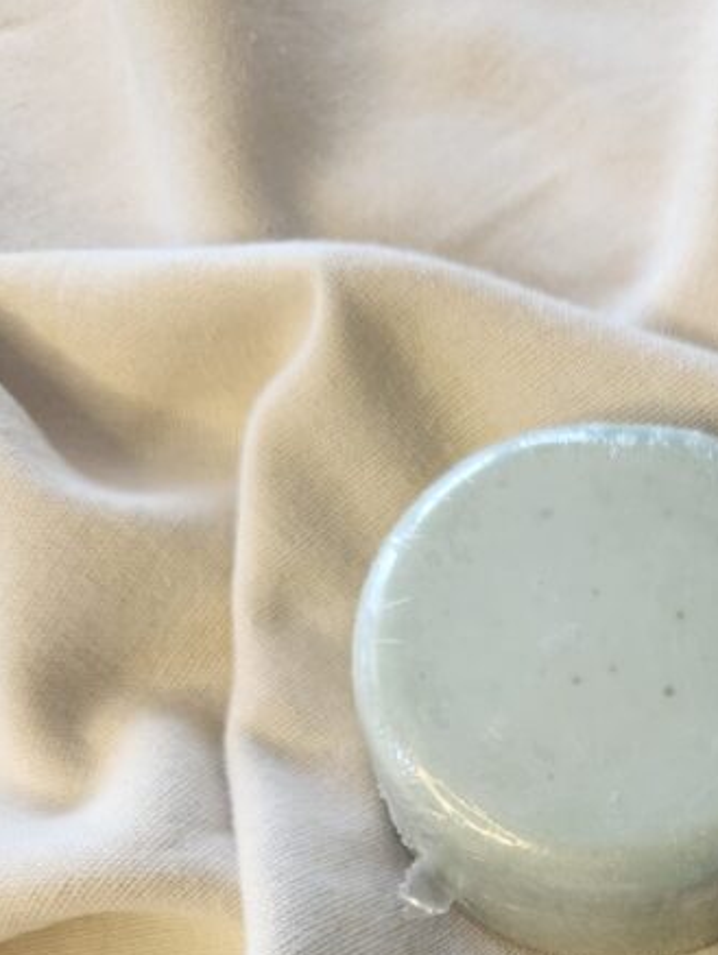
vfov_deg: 41.2
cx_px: 650
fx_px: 1160
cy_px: 863
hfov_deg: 32.6
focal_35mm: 42
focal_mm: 5.4
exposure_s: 1/180
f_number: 1.8
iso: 200
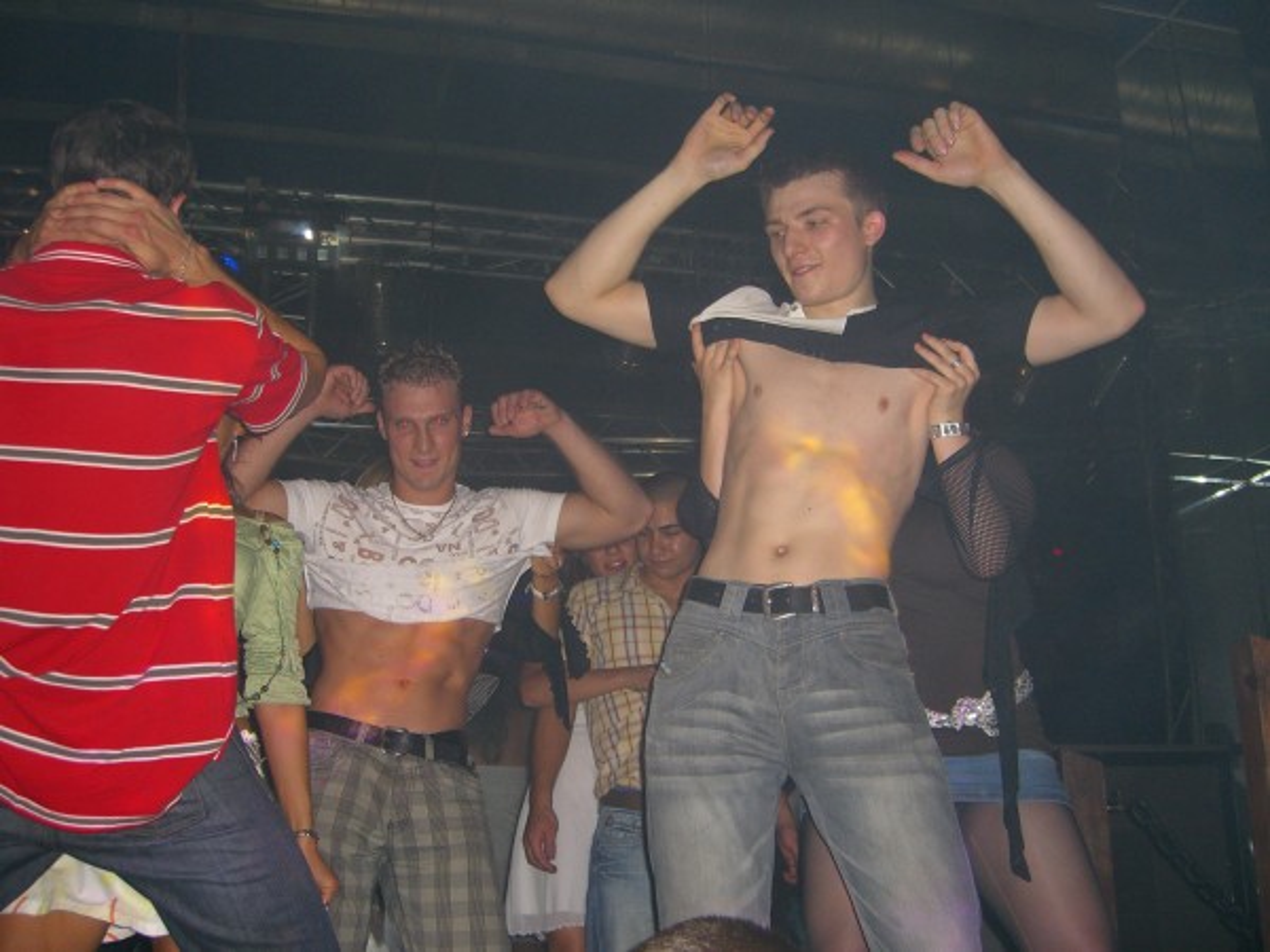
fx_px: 1394
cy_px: 476
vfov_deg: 37.7
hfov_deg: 49.0
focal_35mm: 38
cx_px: 635
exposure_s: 1/60
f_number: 2.8
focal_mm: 7.9
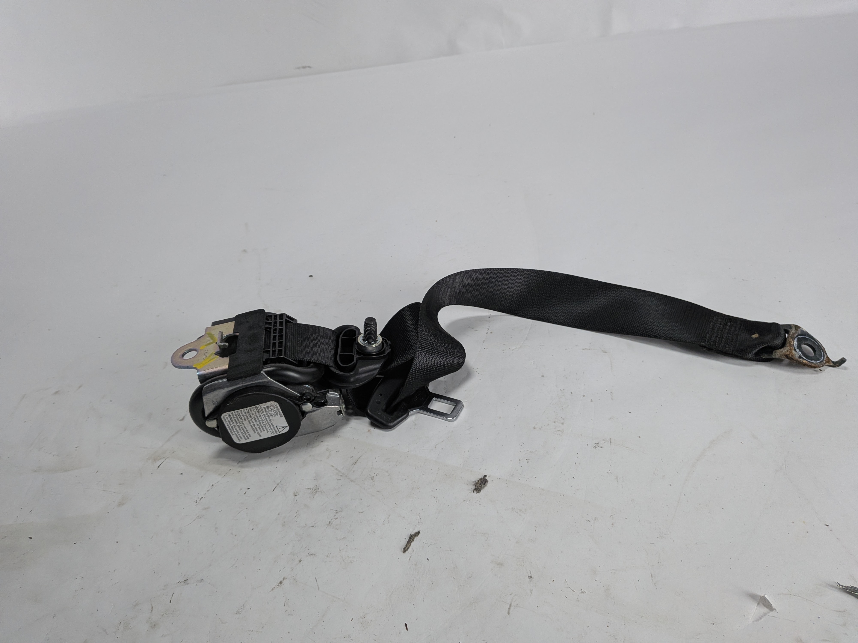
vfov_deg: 56.8
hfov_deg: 71.6
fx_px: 595
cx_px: 429
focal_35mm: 24
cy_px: 322
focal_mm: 4.53
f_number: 1.7
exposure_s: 1/672
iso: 44
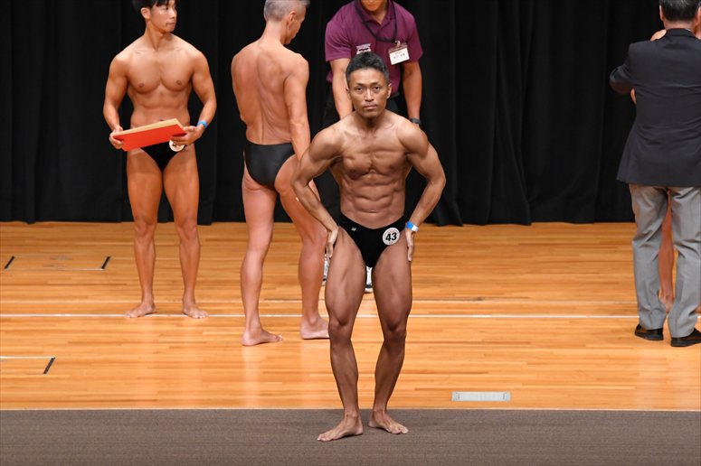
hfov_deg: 8.1
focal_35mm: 255
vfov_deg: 5.4
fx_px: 4963
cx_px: 350
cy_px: 233
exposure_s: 1/400
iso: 4000
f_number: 5.6
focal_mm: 170
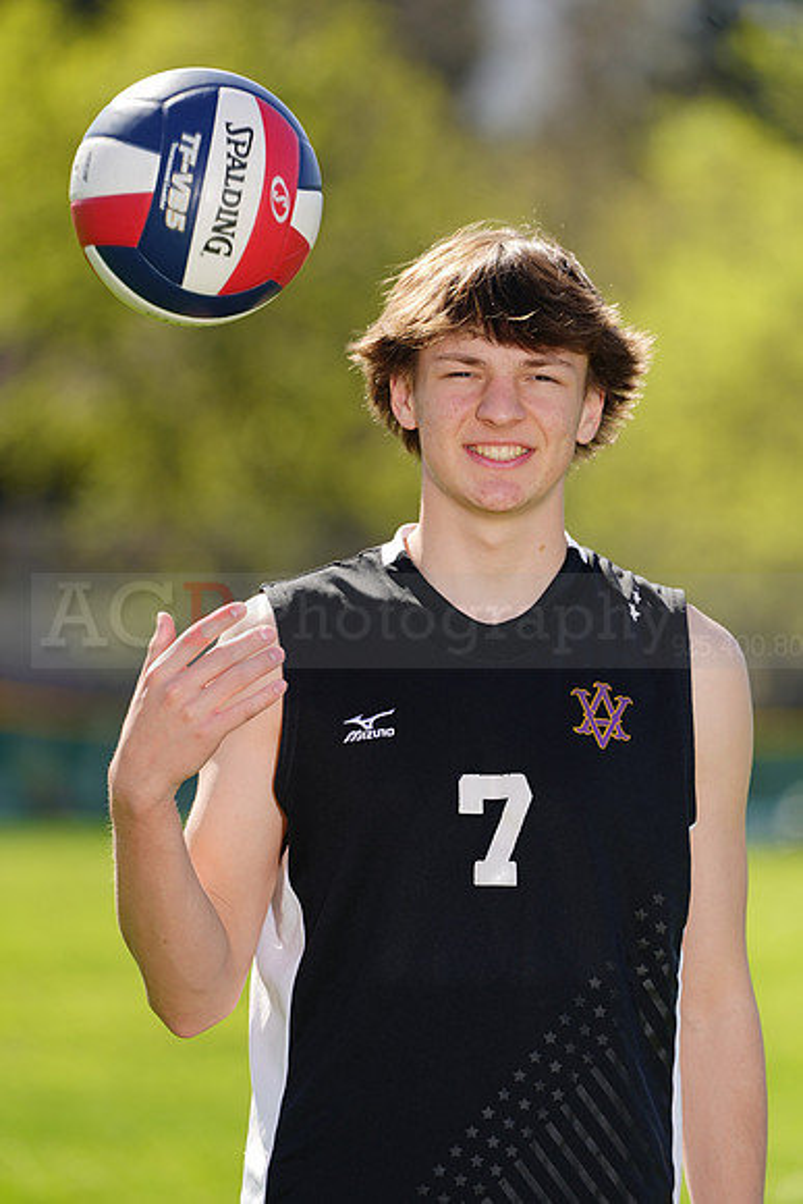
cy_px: 602
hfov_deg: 3.8
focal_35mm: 364
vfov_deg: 5.7
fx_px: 12171
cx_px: 402
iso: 64
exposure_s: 1/200
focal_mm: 364
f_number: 6.3
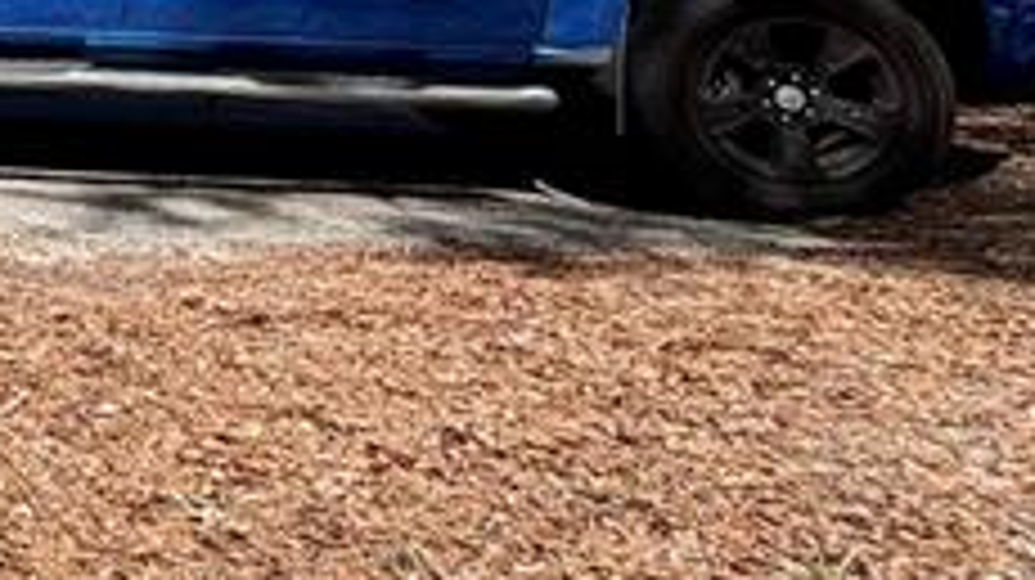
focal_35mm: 68
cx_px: -958
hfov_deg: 19.7
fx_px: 1865
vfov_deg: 16.5
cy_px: -225
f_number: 2.2
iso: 32
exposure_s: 1/770
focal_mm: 2.22
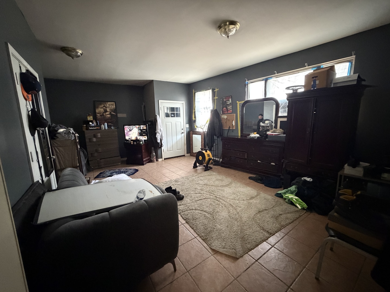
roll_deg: +1.9
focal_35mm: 14
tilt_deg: -9.4
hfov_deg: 102.1
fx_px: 158
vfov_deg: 85.7
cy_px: 146
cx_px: 195
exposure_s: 1/50
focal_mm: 2.22
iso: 1250
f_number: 2.2
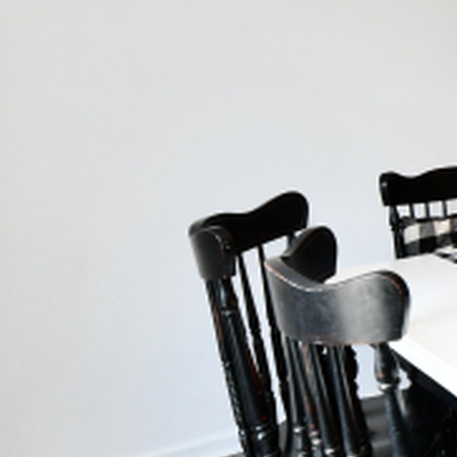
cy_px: 88
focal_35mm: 49
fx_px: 732
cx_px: 788
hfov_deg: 22.8
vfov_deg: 33.6
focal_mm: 14
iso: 640
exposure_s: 1/60
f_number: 6.3
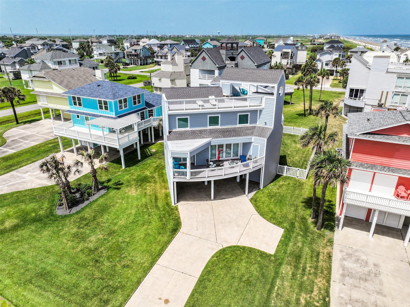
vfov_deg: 56.8
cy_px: 154
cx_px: 205
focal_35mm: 24
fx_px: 284
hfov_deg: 71.6
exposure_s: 1/2000
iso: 100
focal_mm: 12.29
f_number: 2.8
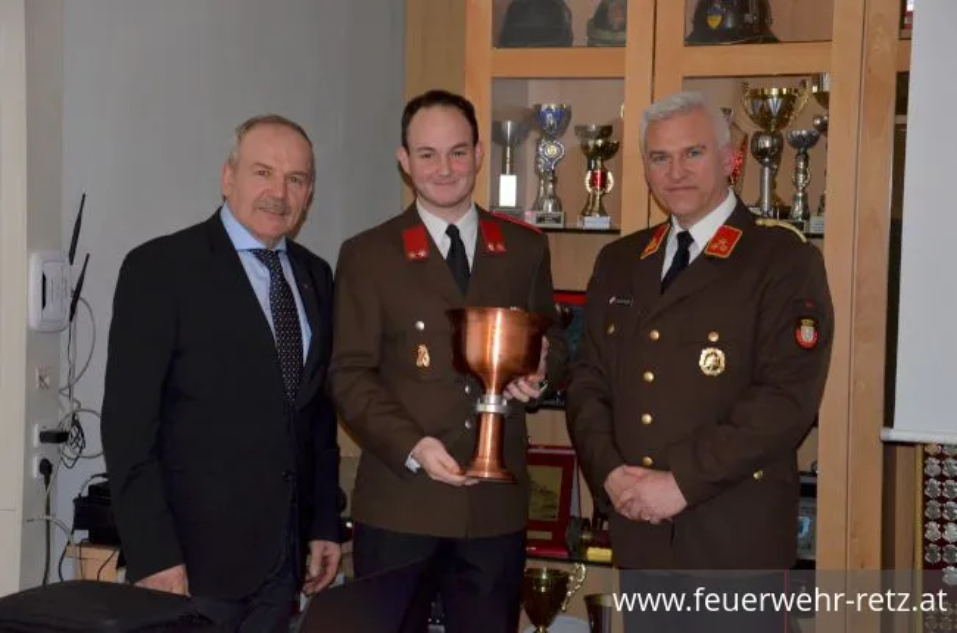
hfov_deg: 27.1
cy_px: 316
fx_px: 1989
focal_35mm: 75
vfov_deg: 18.1
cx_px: 478
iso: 3200
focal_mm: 50
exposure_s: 1/60
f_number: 5
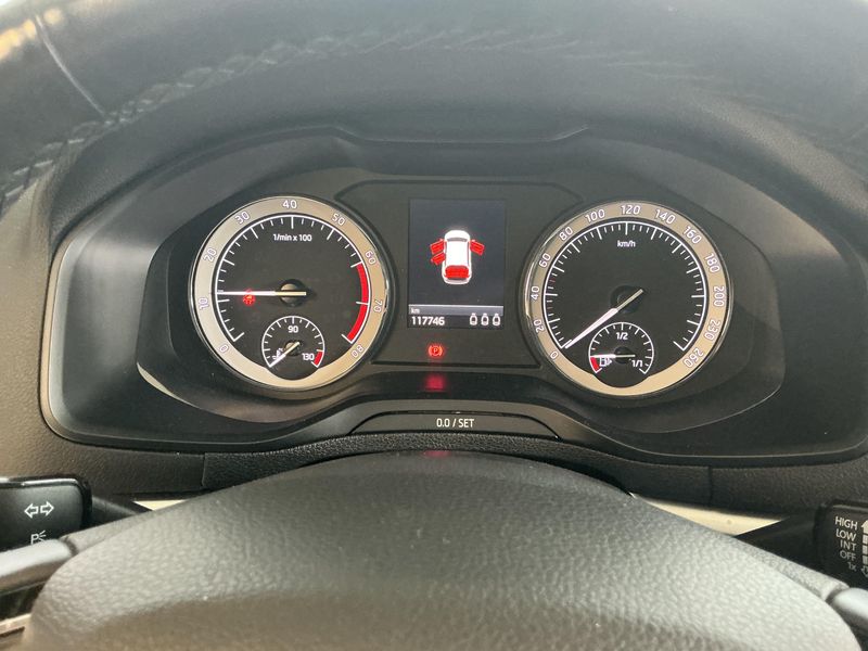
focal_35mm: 28
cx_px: 434
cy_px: 326
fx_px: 702
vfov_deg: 49.7
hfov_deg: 63.4
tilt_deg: -30.4
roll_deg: +0.7
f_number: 1.8
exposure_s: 1/60
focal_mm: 3
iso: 200
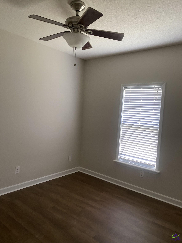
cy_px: 122
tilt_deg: -3.5
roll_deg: -4.0
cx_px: 91
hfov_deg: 53.1
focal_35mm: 26
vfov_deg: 67.3
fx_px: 182
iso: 250
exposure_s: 1/60
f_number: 1.8
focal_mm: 4.25
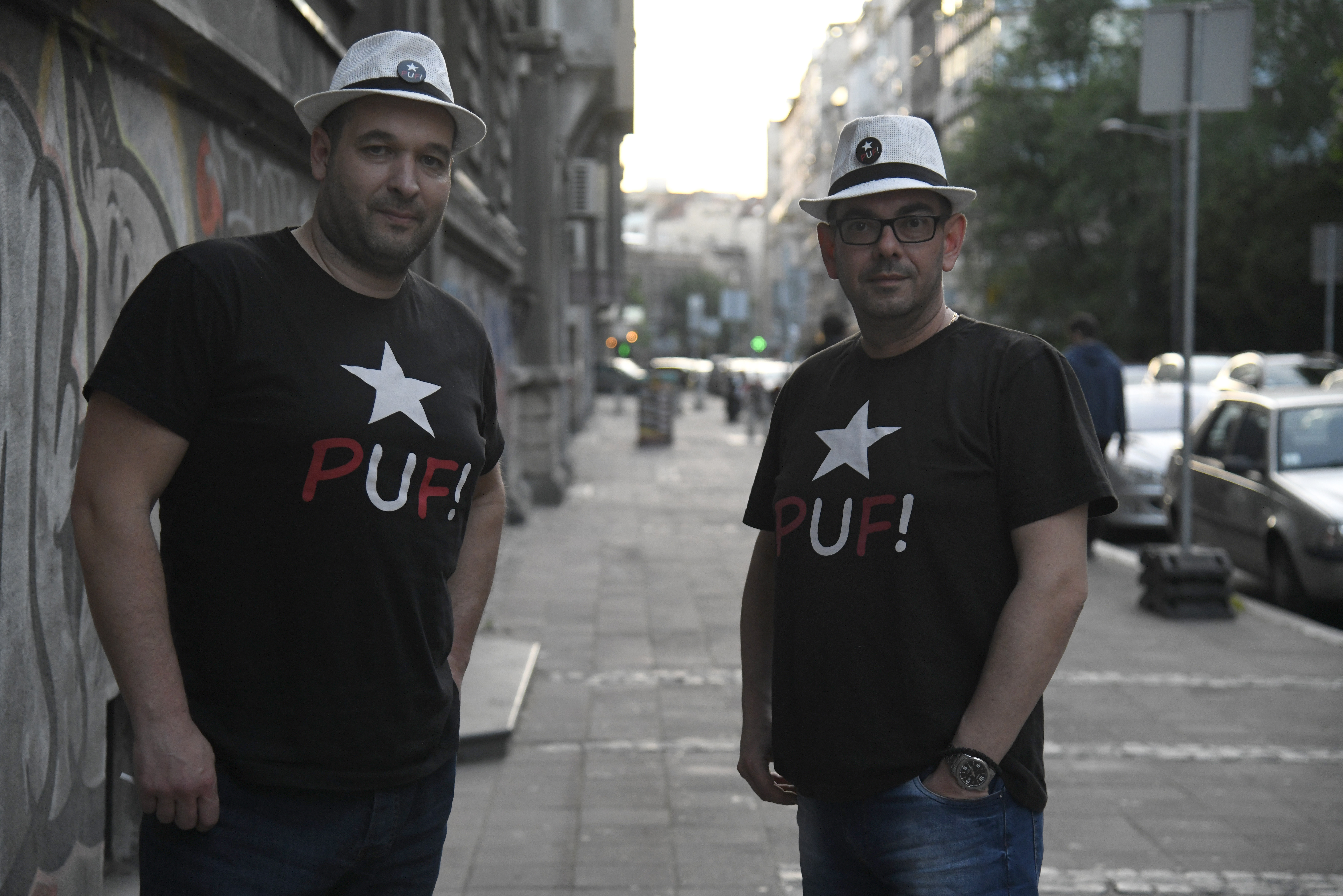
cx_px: 668
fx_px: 2462
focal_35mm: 66
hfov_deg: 30.5
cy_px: 447
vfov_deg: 20.6
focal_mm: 65
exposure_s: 1/500
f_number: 4
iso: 2500
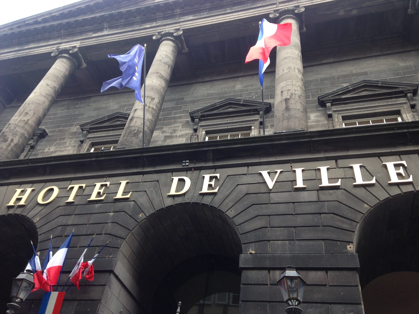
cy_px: 157
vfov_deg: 42.9
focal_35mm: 33
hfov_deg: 55.4
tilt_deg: +42.4
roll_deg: -6.4
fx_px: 399
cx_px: 210
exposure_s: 1/158
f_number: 2.4
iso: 50
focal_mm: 4.12
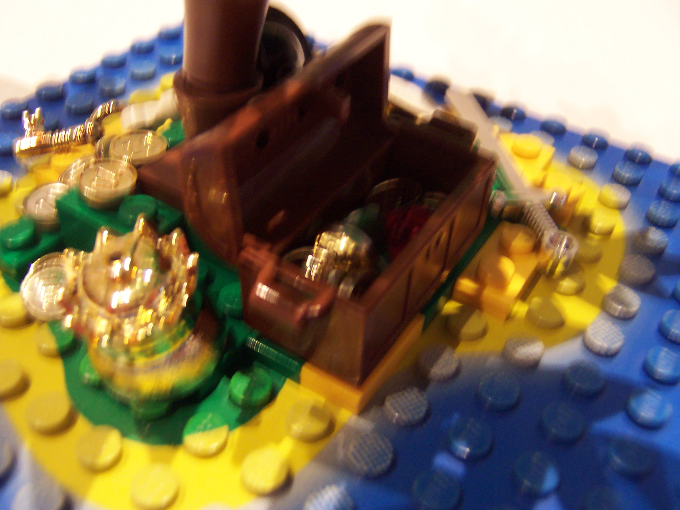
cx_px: 340
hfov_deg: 51.4
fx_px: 707
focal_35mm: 36
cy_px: 255
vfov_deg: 39.7
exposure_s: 1/8
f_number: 2.8
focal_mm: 5.6
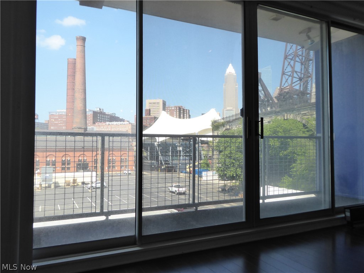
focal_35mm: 29
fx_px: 305
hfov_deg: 61.7
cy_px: 136
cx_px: 182
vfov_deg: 48.2
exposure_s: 1/320
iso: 160
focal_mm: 5
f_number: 3.5
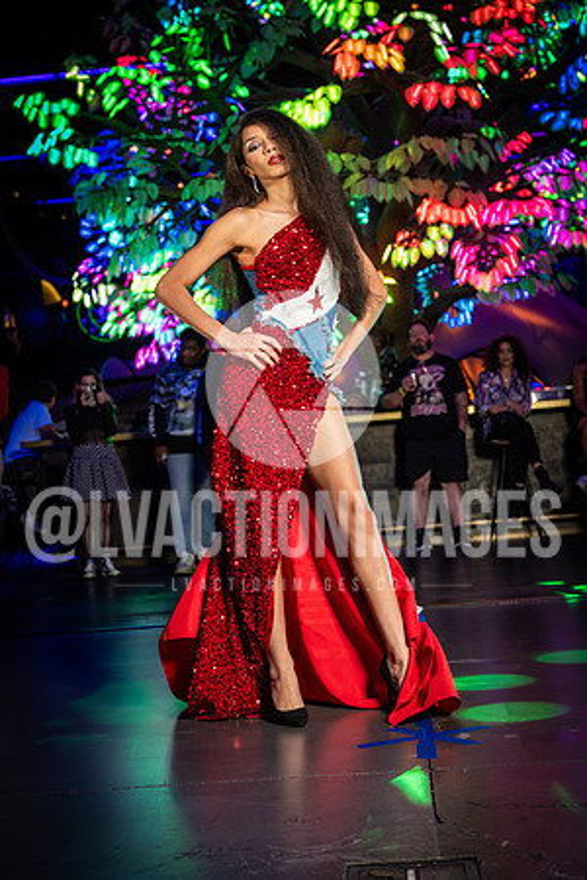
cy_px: 440
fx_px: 1296
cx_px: 294
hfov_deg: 25.5
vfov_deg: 37.5
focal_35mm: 53
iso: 500
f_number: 5
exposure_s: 1/80
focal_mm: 53
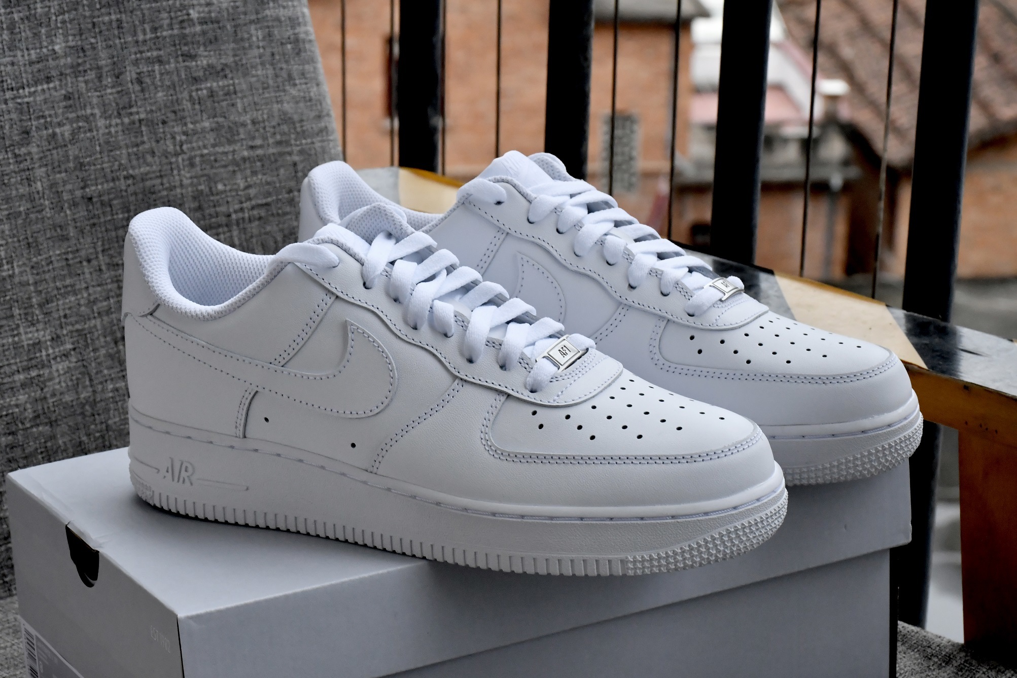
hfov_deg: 22.6
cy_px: 339
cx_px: 508
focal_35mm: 90
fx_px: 2542
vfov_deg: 15.2
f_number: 13
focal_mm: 60
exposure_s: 1/125
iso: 1600
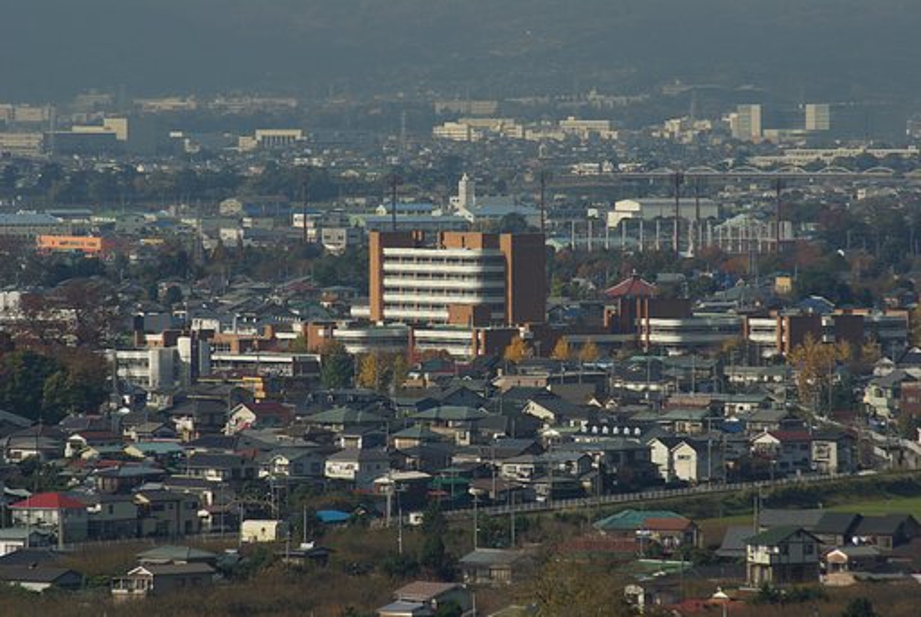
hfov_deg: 6.2
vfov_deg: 4.2
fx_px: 8455
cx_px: 460
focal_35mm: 330
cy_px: 308
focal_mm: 220
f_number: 8
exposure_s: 1/320
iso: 100
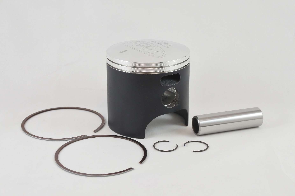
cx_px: 148
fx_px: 393
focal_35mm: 48
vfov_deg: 28.1
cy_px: 98
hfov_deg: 41.1
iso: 400
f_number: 4.5
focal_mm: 18
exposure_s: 1/125
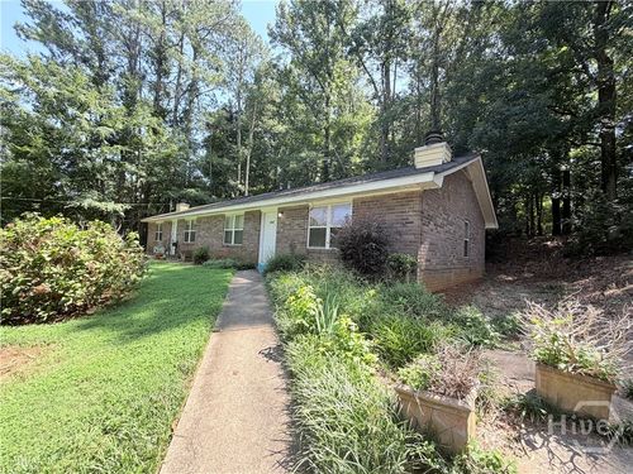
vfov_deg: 85.7
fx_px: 256
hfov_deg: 102.1
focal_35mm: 14
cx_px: 316
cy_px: 237
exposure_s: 1/363
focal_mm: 2.22
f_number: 2.2
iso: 50
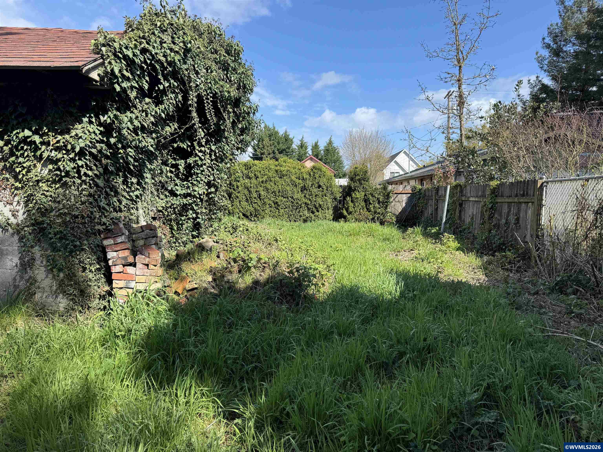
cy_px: 226
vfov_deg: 56.8
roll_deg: +0.3
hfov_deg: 71.6
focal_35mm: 24
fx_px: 418
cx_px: 302
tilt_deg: -3.8
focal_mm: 6.86
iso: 80
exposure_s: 1/1980
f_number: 1.78
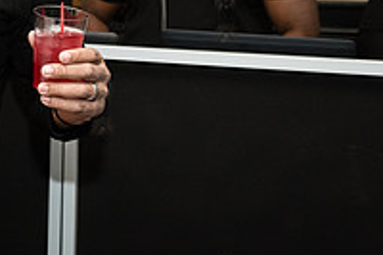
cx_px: -146
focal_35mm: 90
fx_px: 957
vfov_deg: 14.9
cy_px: 9
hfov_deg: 20.3
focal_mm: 31
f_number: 4.5
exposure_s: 1/250
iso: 2000
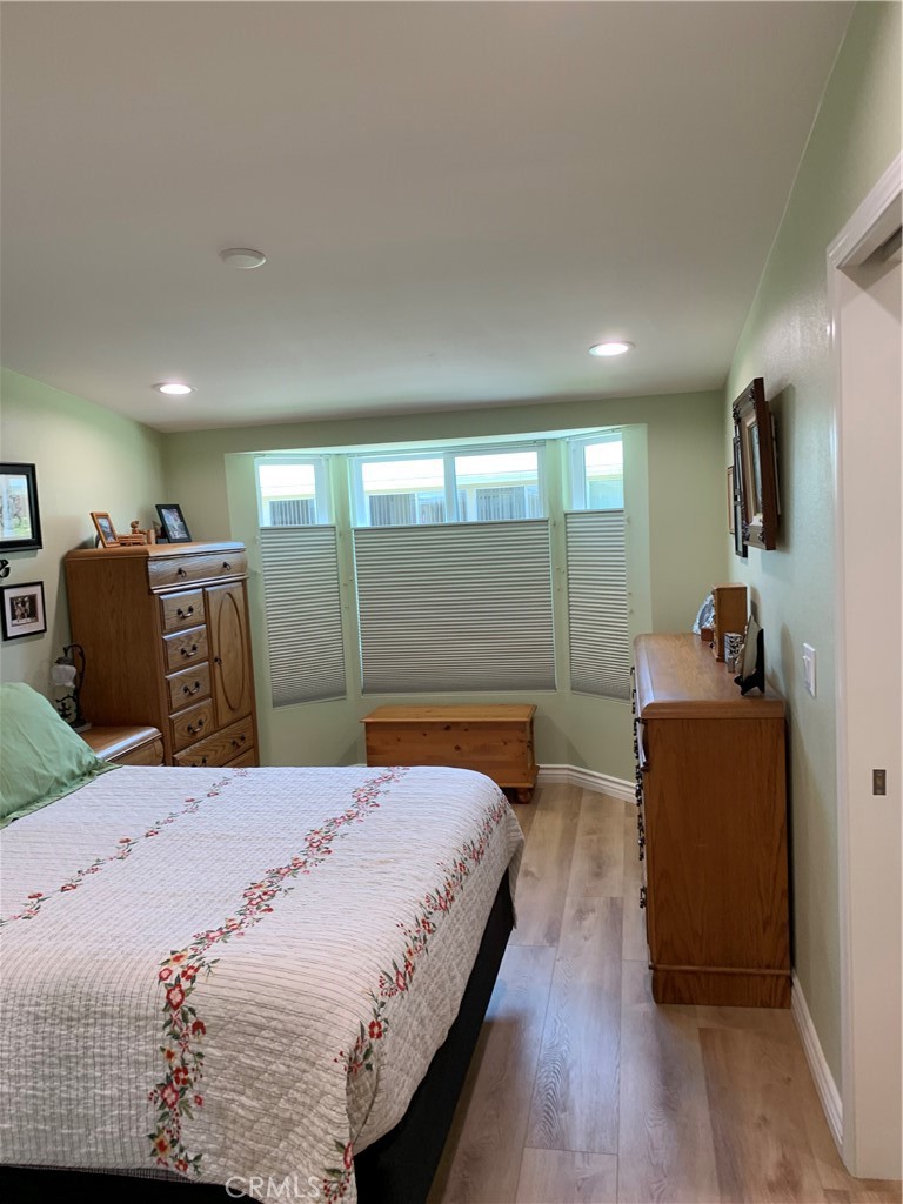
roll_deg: +3.8
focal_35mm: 26
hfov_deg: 53.1
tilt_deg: -3.5
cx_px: 452
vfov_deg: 67.3
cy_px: 602
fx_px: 904
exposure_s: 1/60
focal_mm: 4.25
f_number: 1.8
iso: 50
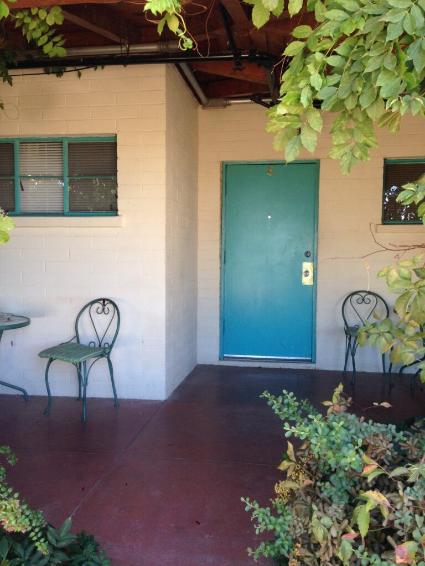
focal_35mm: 33
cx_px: 212
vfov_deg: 55.4
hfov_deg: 42.9
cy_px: 283
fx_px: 540
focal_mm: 4.12
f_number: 2.4
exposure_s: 1/120
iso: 100
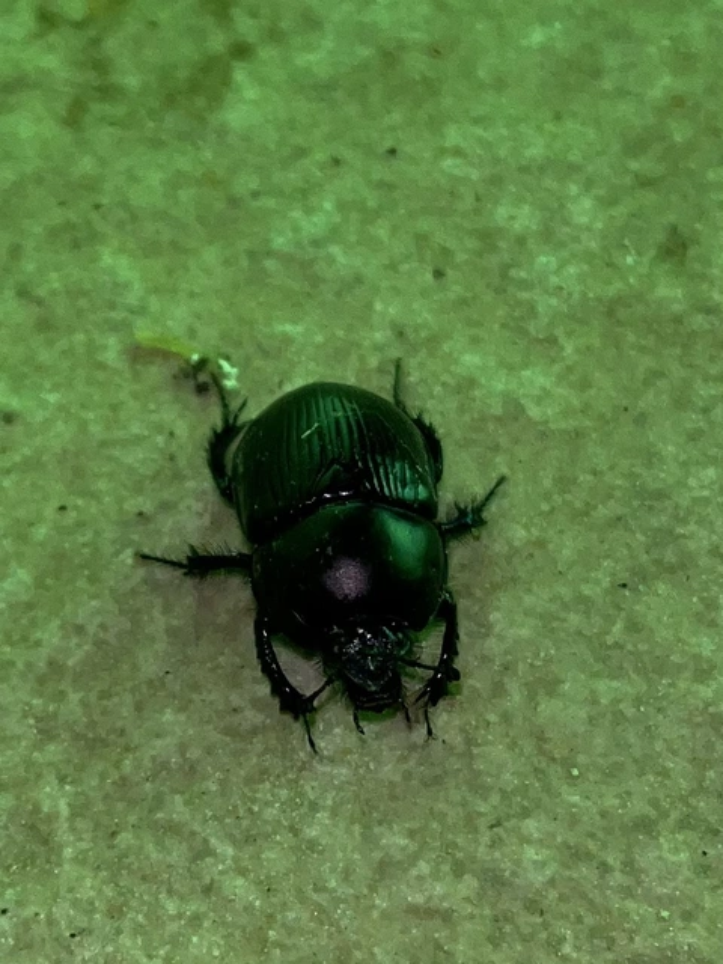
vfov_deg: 67.3
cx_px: 362
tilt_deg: -61.3
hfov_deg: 53.1
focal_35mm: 26
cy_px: 482
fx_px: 724
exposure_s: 1/82
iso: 32
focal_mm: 5.1
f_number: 1.6
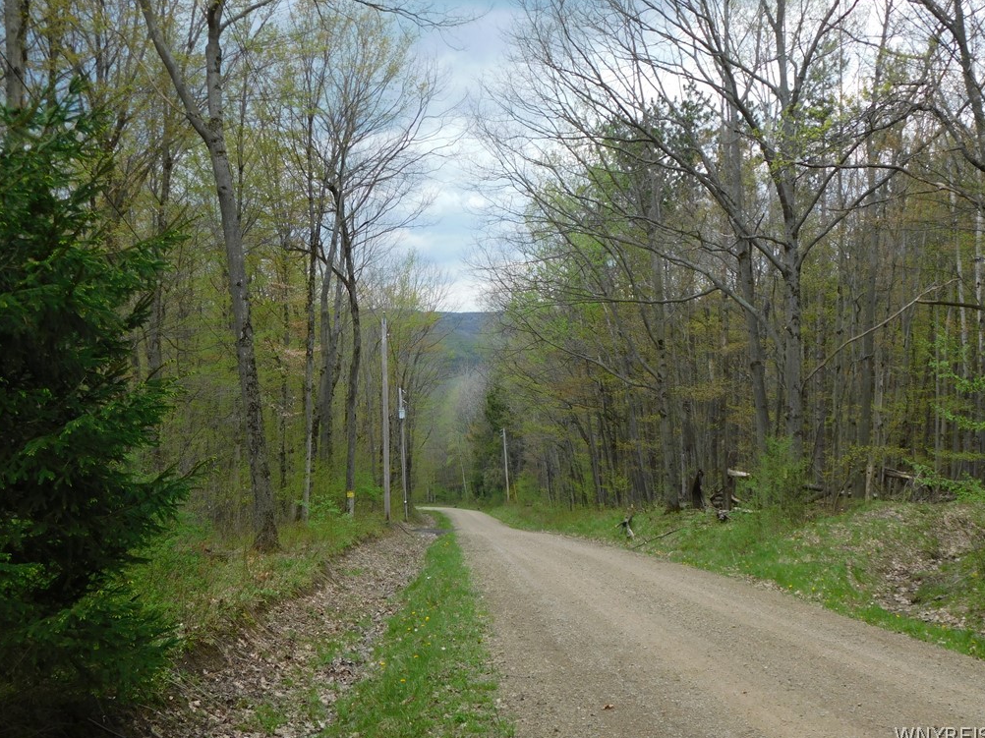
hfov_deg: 41.2
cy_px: 374
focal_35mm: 46
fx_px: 1309
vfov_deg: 31.5
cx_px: 493
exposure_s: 1/250
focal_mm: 8
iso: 125
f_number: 3.7
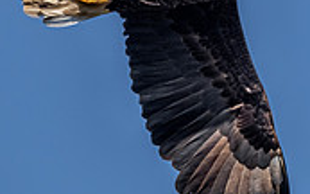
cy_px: 18
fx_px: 20836
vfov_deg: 0.5
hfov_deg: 0.9
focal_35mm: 2467
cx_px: 140
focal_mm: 500
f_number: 11
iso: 800
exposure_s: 1/640
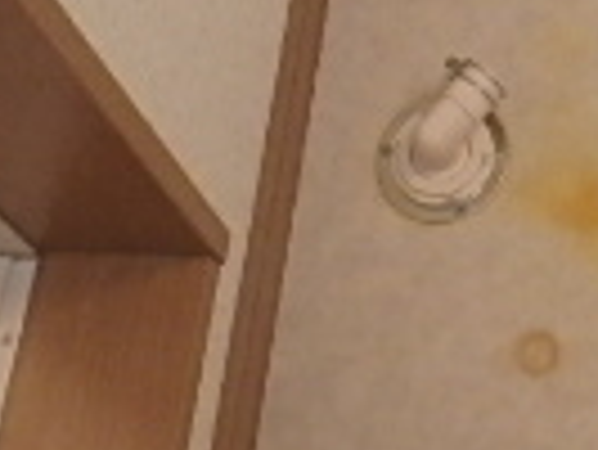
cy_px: -333
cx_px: 733
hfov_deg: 18.3
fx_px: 1746
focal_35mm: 101
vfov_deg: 13.3
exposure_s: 1/30
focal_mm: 3.7
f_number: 3.5
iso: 400
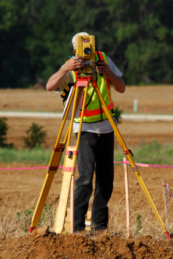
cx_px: 86
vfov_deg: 4.2
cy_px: 130
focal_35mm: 495
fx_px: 3565
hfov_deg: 2.8
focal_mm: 330
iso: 100
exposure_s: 1/250
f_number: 8
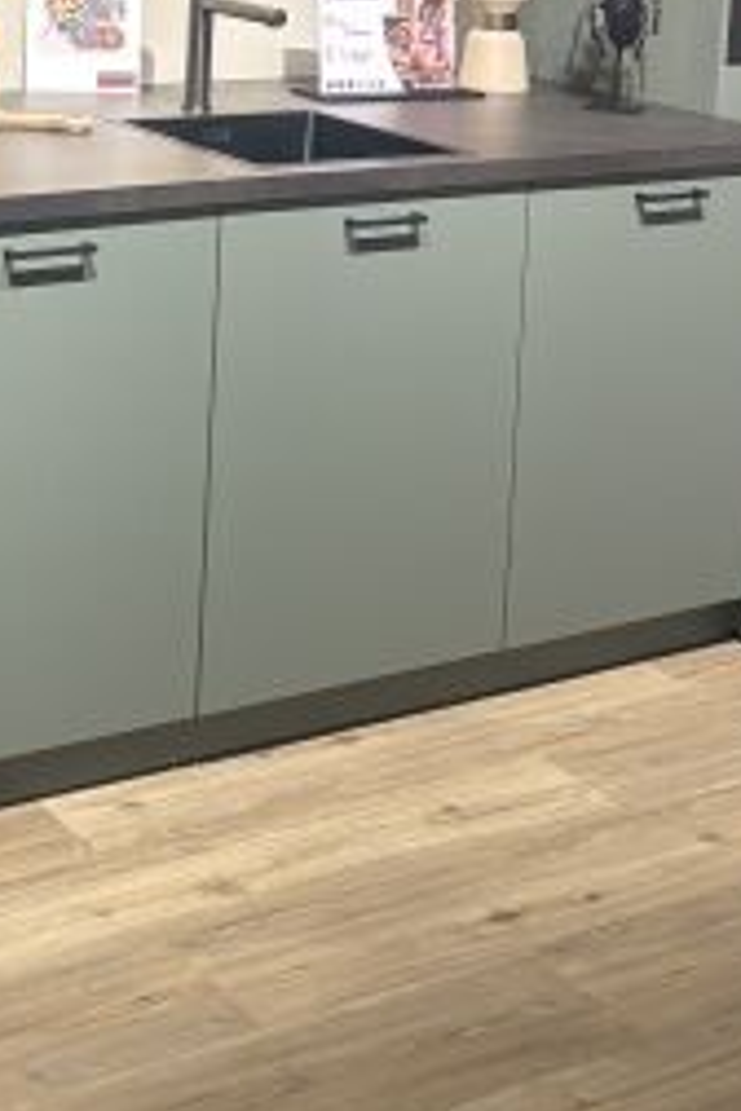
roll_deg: -2.3
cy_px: -40
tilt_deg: -5.7
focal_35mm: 75
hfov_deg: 17.9
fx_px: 2315
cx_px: 55
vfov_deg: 25.5
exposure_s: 1/89
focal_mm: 5.96
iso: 125
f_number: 1.6
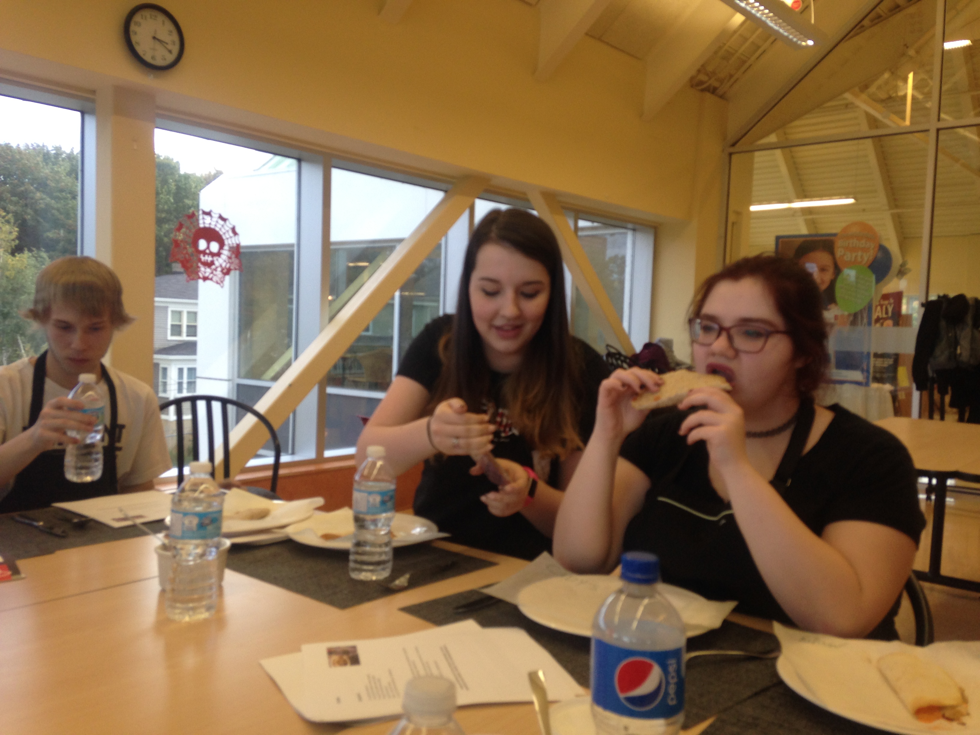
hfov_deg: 55.4
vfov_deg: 42.9
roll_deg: -0.7
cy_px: 368
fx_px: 934
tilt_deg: -3.0
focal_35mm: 33
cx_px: 490
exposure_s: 1/120
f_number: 2.4
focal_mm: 4.12
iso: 80
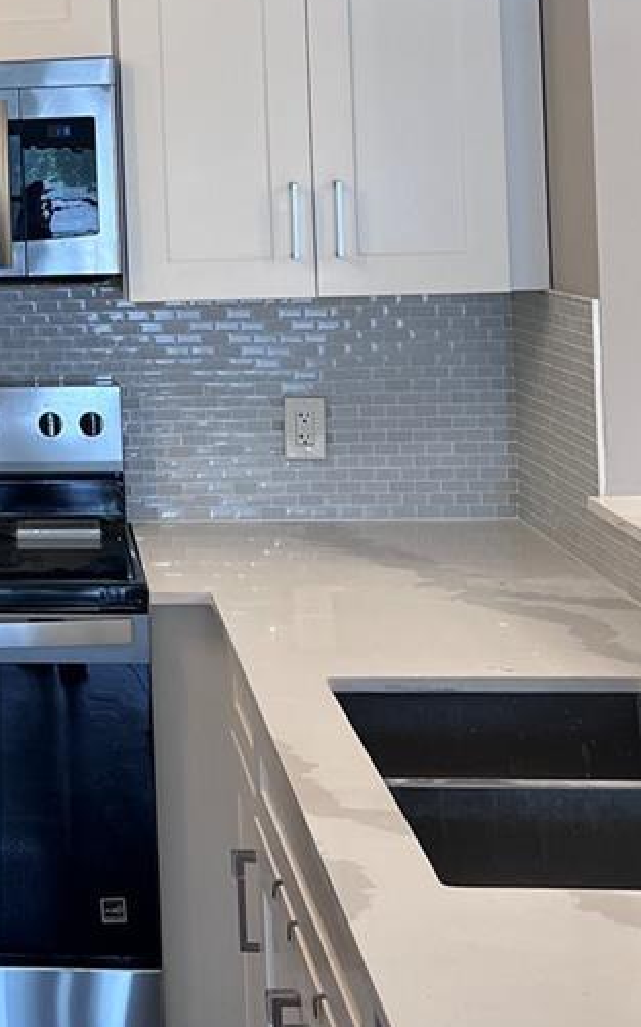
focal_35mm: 66
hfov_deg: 18.3
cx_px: -201
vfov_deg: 30.2
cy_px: 182
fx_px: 1845
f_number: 1.5
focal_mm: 5.7
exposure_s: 1/120
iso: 100
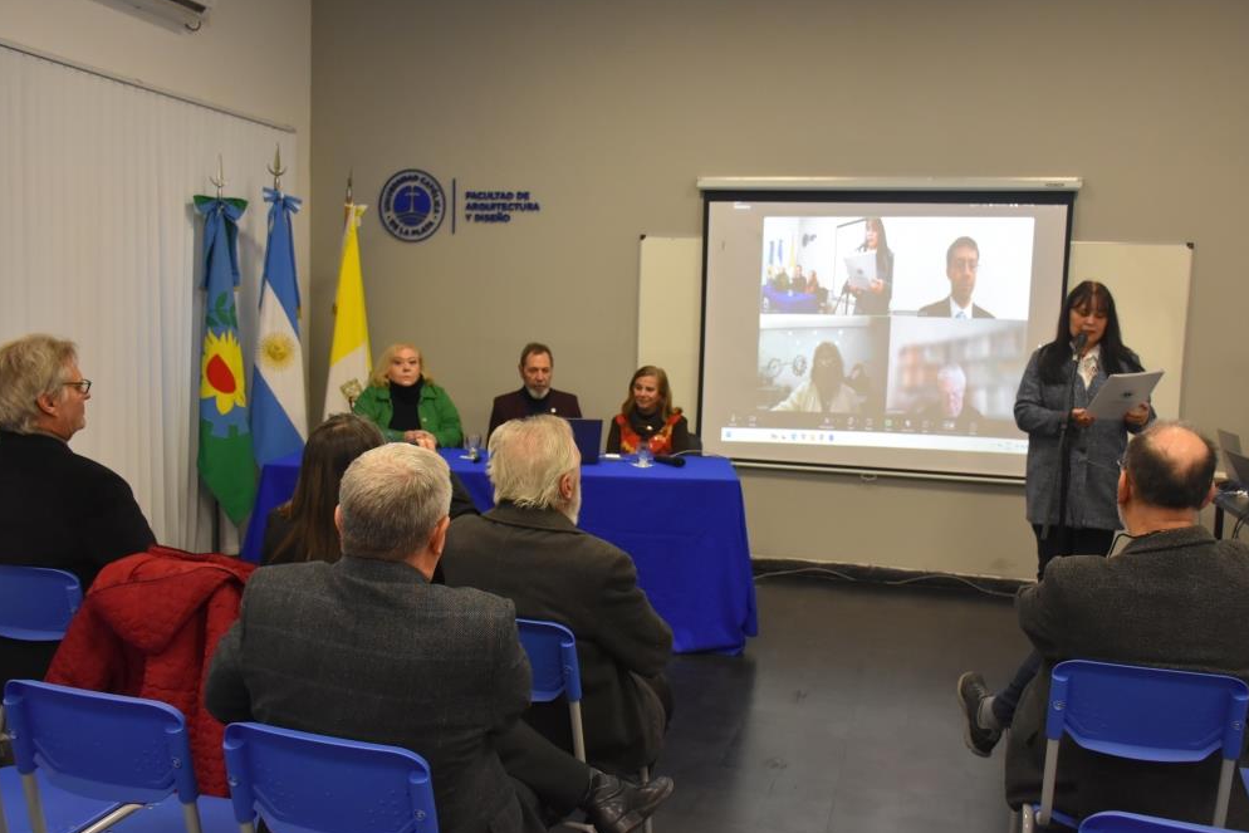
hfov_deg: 55.8
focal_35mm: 34
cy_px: 414
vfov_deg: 38.9
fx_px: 1180
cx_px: 636
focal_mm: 22
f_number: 5
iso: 1600
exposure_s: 1/100
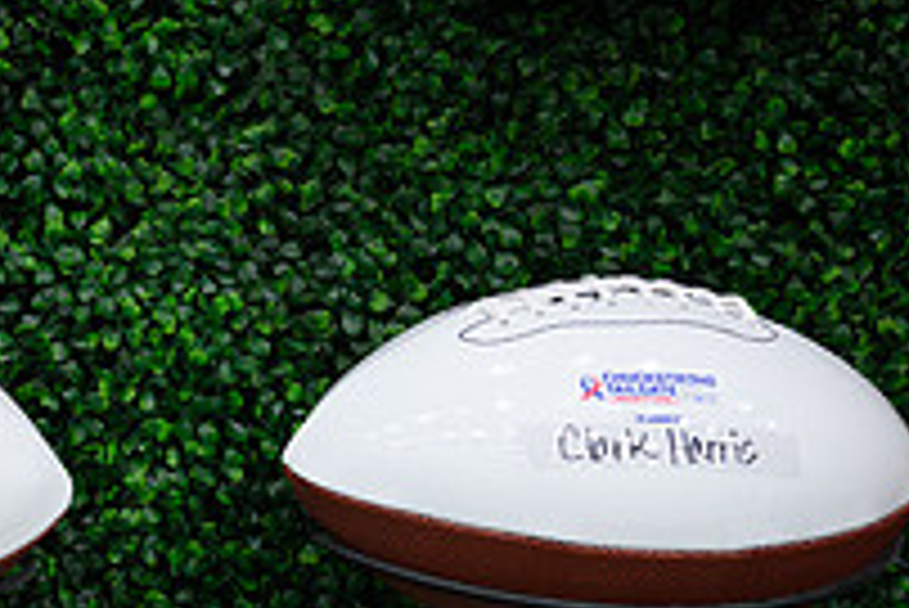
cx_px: -292
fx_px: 1920
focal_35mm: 76
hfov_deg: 23.4
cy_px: 160
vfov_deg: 17.9
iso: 1600
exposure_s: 1/250
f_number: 2.8
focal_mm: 26.5
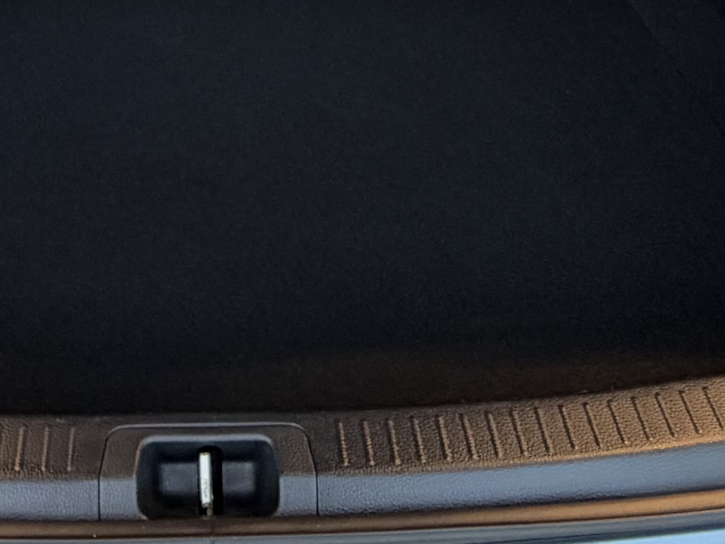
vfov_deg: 24.3
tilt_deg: -29.0
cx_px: 201
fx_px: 1194
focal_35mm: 57
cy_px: -26
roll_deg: +0.4
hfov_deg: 33.3
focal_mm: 2.22
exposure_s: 1/50
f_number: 2.2
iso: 200
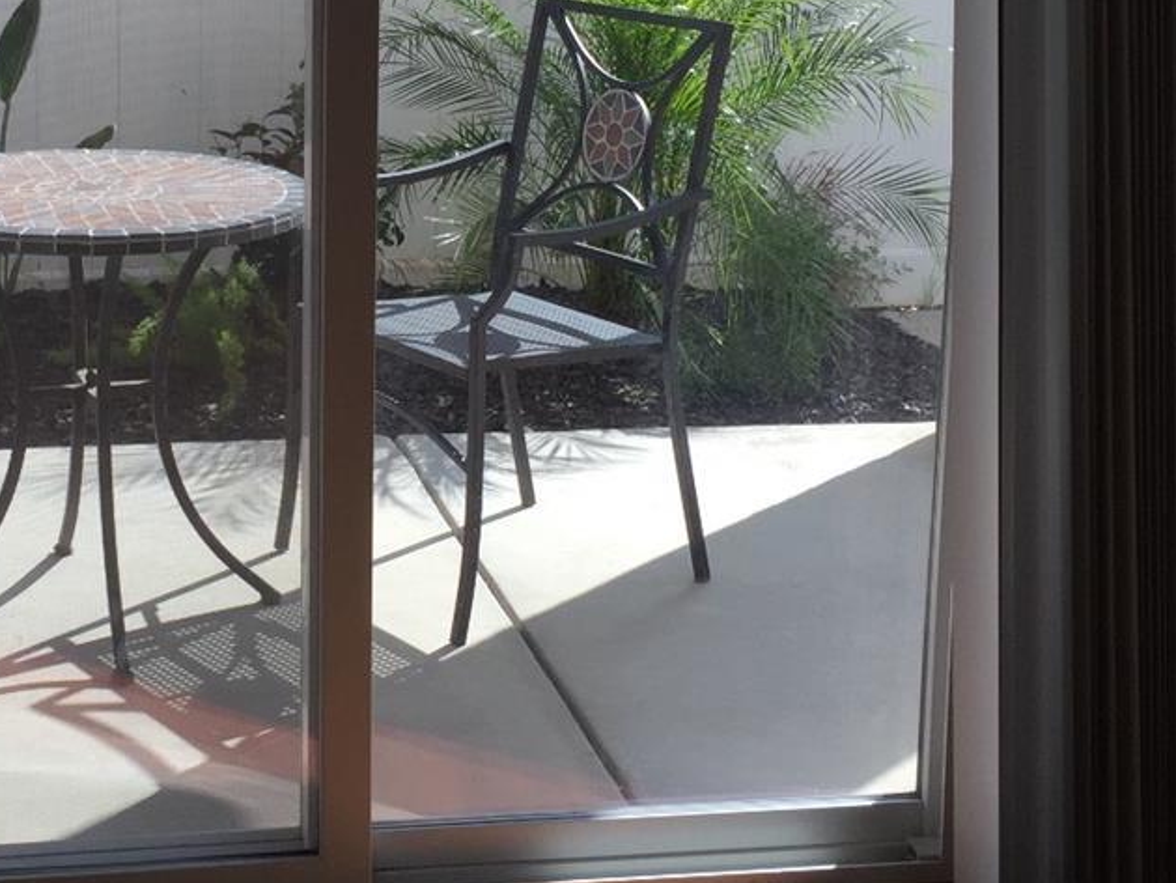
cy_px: 203
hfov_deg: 27.5
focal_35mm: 69
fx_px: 2345
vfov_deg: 21.1
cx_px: 211
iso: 32
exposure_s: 1/638
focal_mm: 4.15
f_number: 2.2
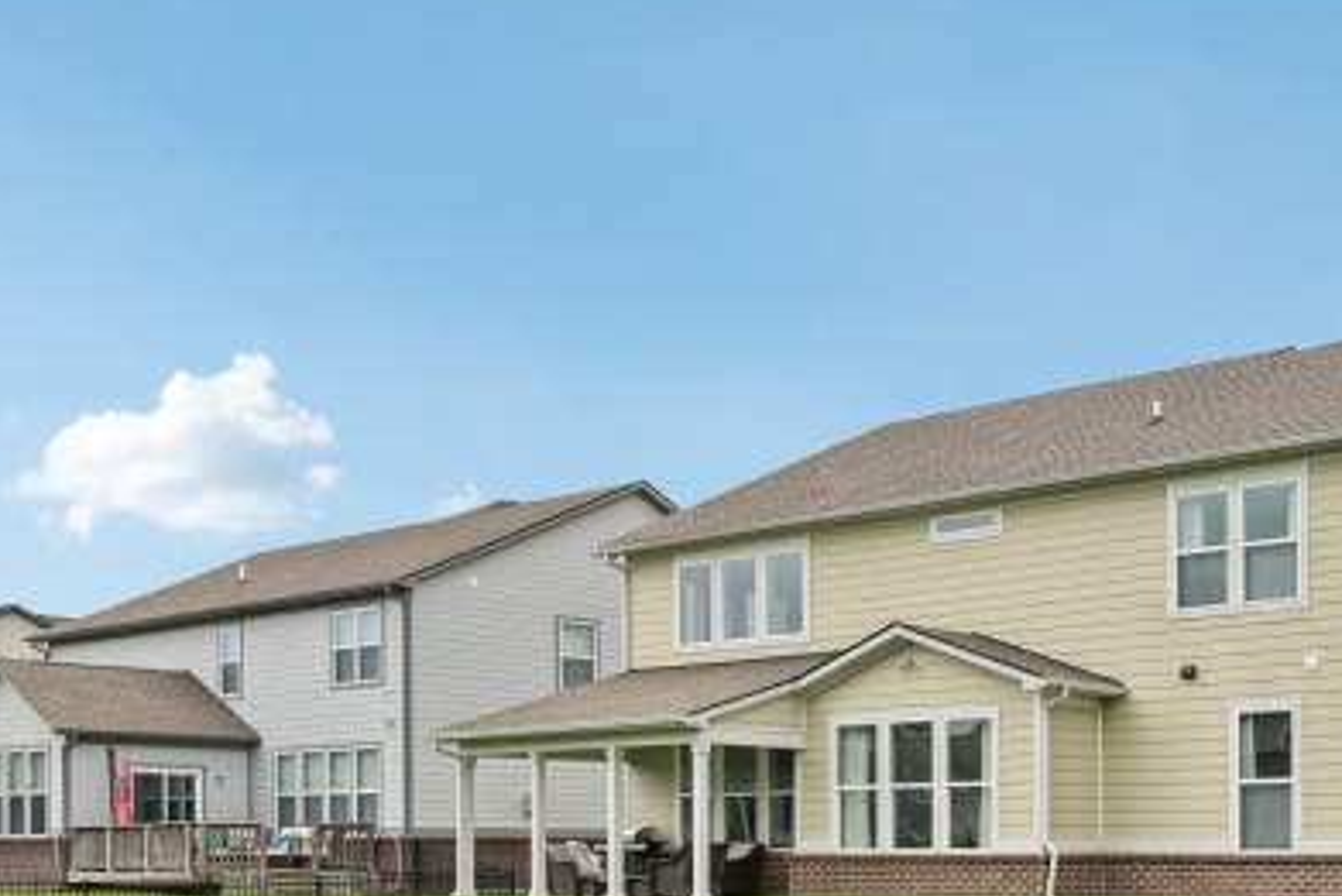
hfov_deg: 39.5
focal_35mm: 46
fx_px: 1715
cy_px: 814
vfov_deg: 28.1
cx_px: 1215
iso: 100
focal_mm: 24
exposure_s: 1/250
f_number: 8
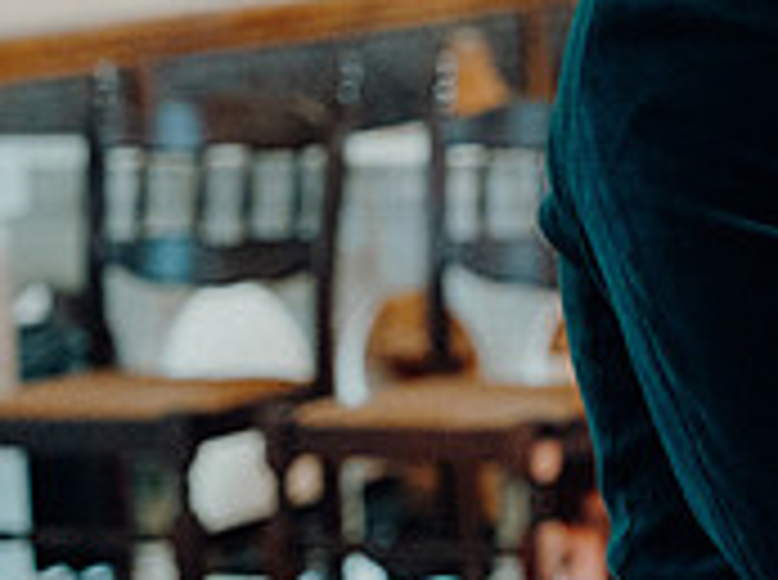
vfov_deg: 7.6
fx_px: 4351
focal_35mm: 194
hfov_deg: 9.8
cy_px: -34
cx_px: 1259
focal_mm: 60
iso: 5000
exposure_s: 1/200
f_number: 3.5
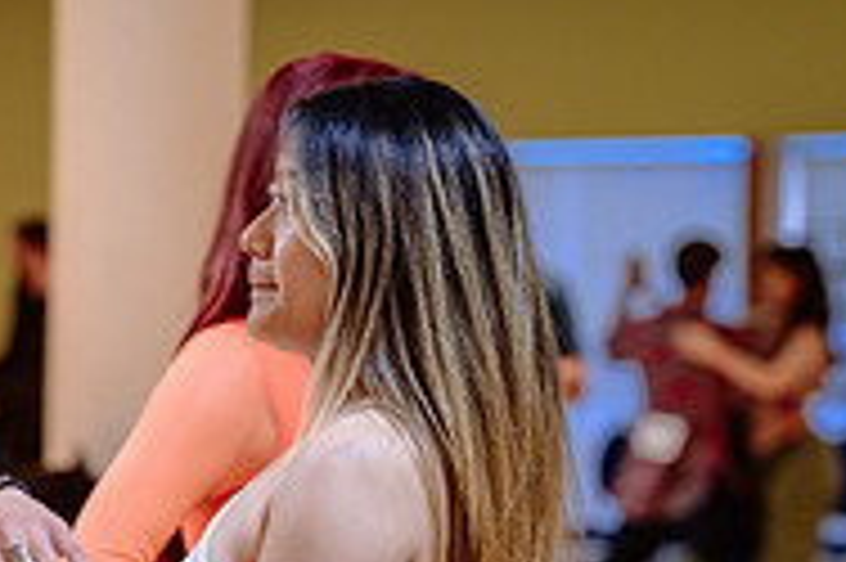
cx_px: -297
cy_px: 444
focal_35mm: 171
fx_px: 4015
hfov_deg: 11.7
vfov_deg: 8.0
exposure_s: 1/125
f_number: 1.8
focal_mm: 50
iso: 1000
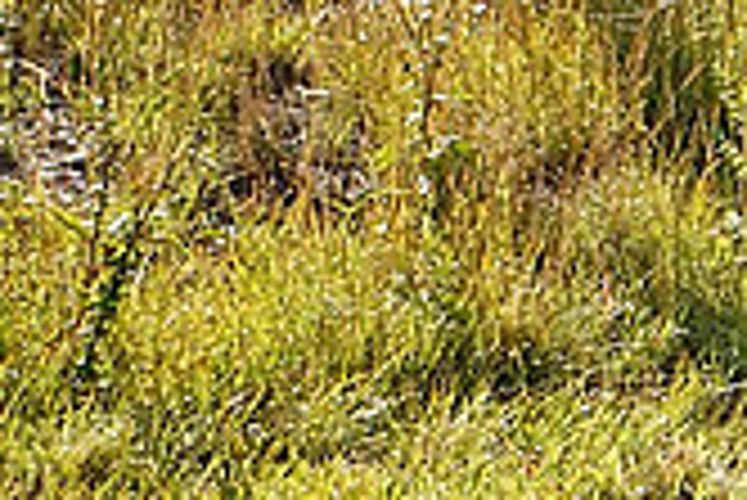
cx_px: 1701
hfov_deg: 5.1
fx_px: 8232
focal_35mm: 396
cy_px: -694
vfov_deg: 3.4
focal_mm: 55
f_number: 14
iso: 1000
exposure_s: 1/320
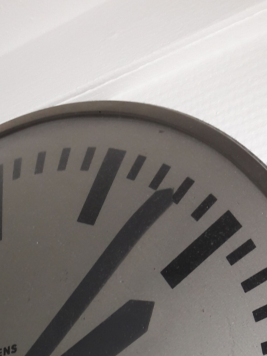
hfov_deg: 20.3
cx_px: 82
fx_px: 740
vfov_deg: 24.0
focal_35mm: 72
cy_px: 451
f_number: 1.9
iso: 50
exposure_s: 1/50
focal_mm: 3.7
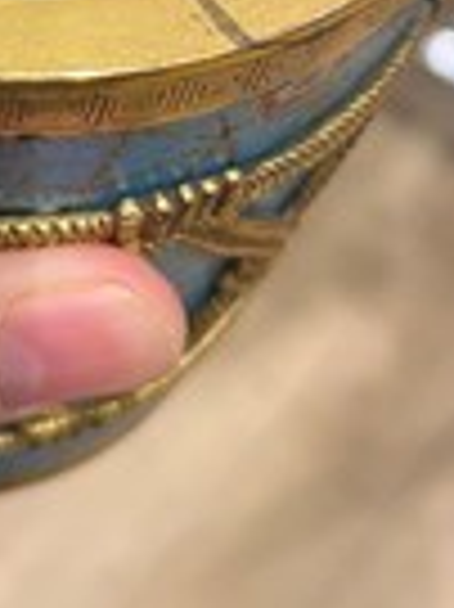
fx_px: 1349
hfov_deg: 18.1
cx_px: -94
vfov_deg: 23.4
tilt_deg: -55.8
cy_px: -104
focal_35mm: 77
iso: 125
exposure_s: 1/75
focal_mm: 5.1
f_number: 1.6
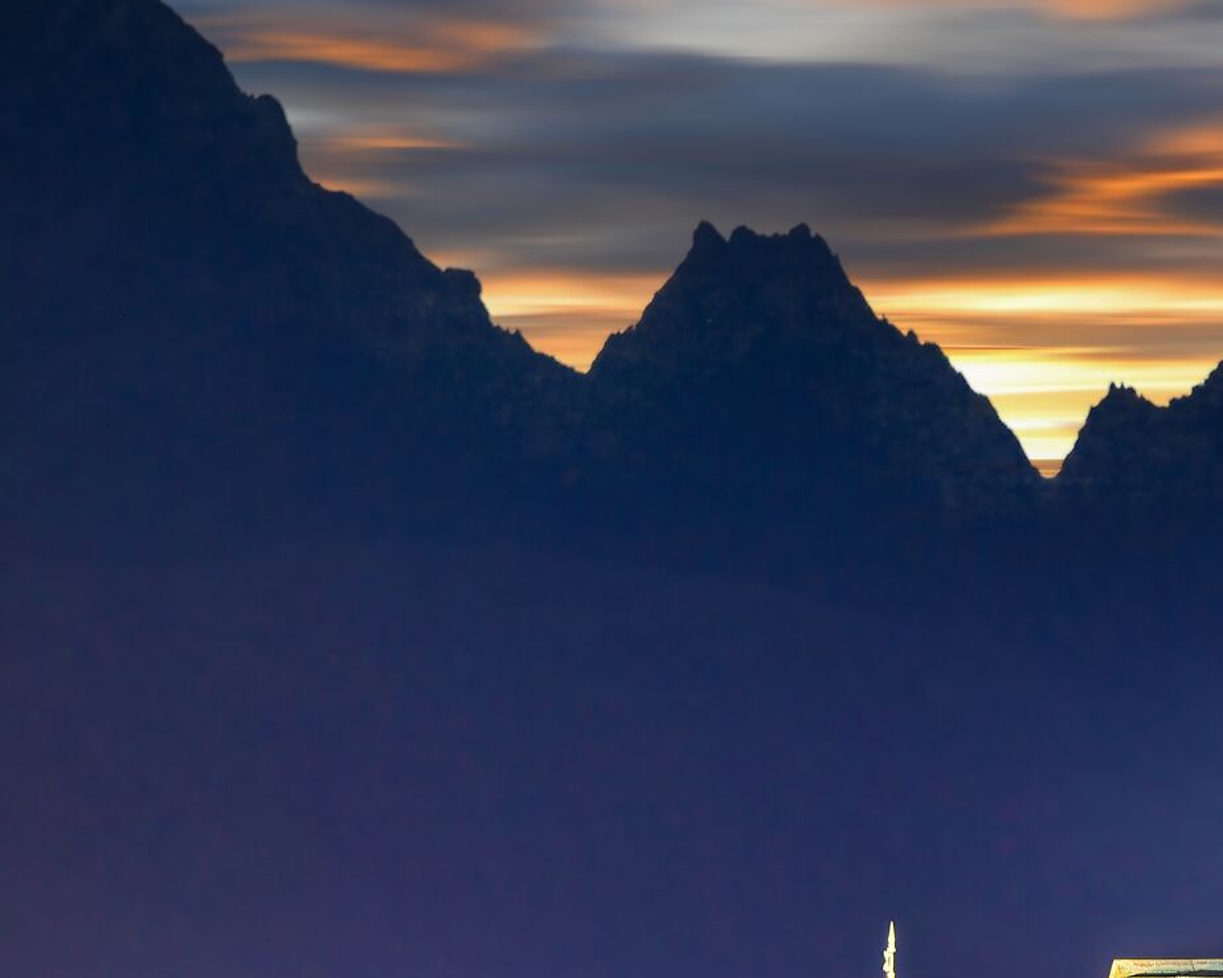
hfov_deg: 1.7
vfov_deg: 1.4
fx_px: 40572
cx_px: 1038
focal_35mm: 1121
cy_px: 773
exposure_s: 2.5
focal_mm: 460
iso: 100
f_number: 6
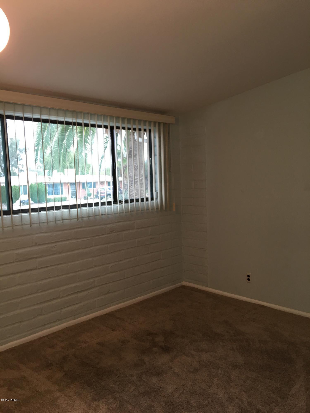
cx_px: 155
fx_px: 346
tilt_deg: -3.7
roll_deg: +1.6
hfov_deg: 48.2
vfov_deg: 61.7
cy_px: 206
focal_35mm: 29
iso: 25
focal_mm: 4.15
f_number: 2.2
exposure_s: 1/15
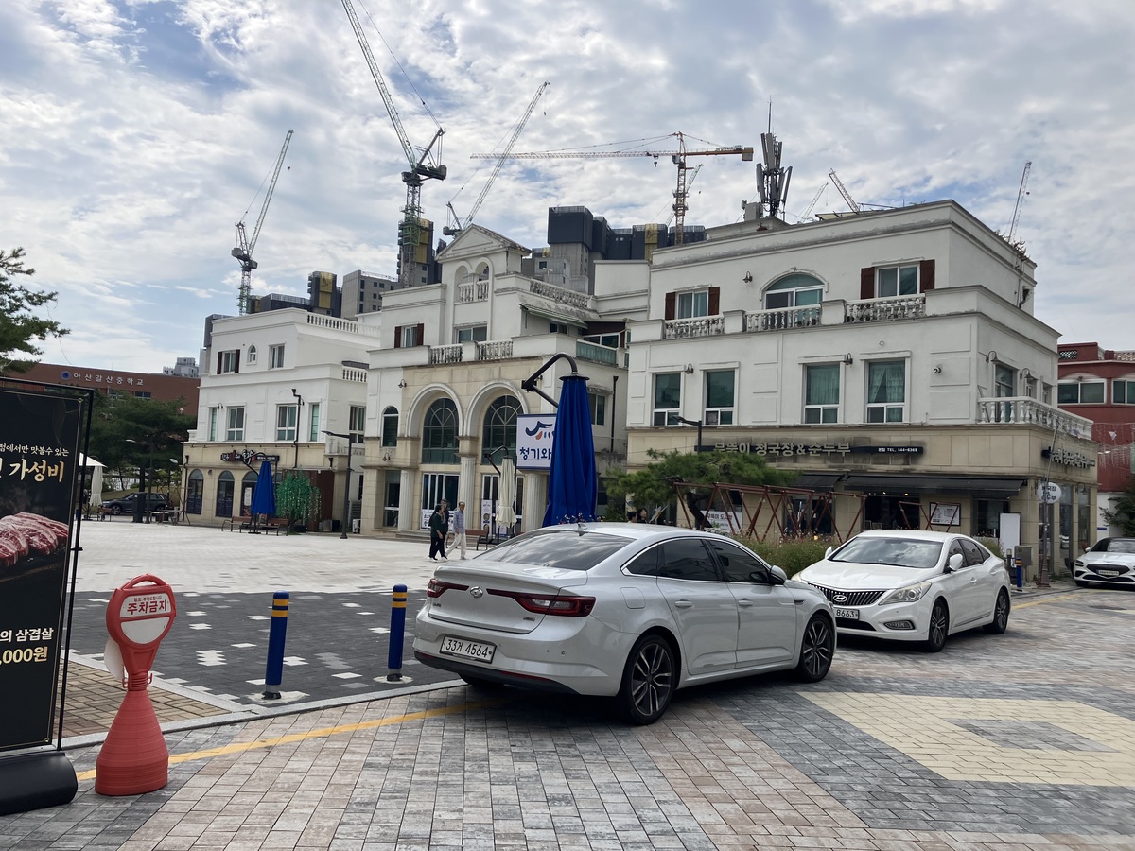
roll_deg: -2.6
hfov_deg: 63.4
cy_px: 426
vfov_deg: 49.7
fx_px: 918
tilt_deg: +4.4
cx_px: 568
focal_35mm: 28
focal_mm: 3.99
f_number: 1.8
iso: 32
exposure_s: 1/4878
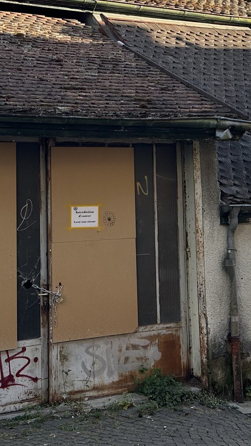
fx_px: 734
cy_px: 125
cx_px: 106
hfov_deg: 19.4
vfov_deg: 33.3
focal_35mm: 62
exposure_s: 1/1212
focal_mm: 6.86
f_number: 1.78
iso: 80
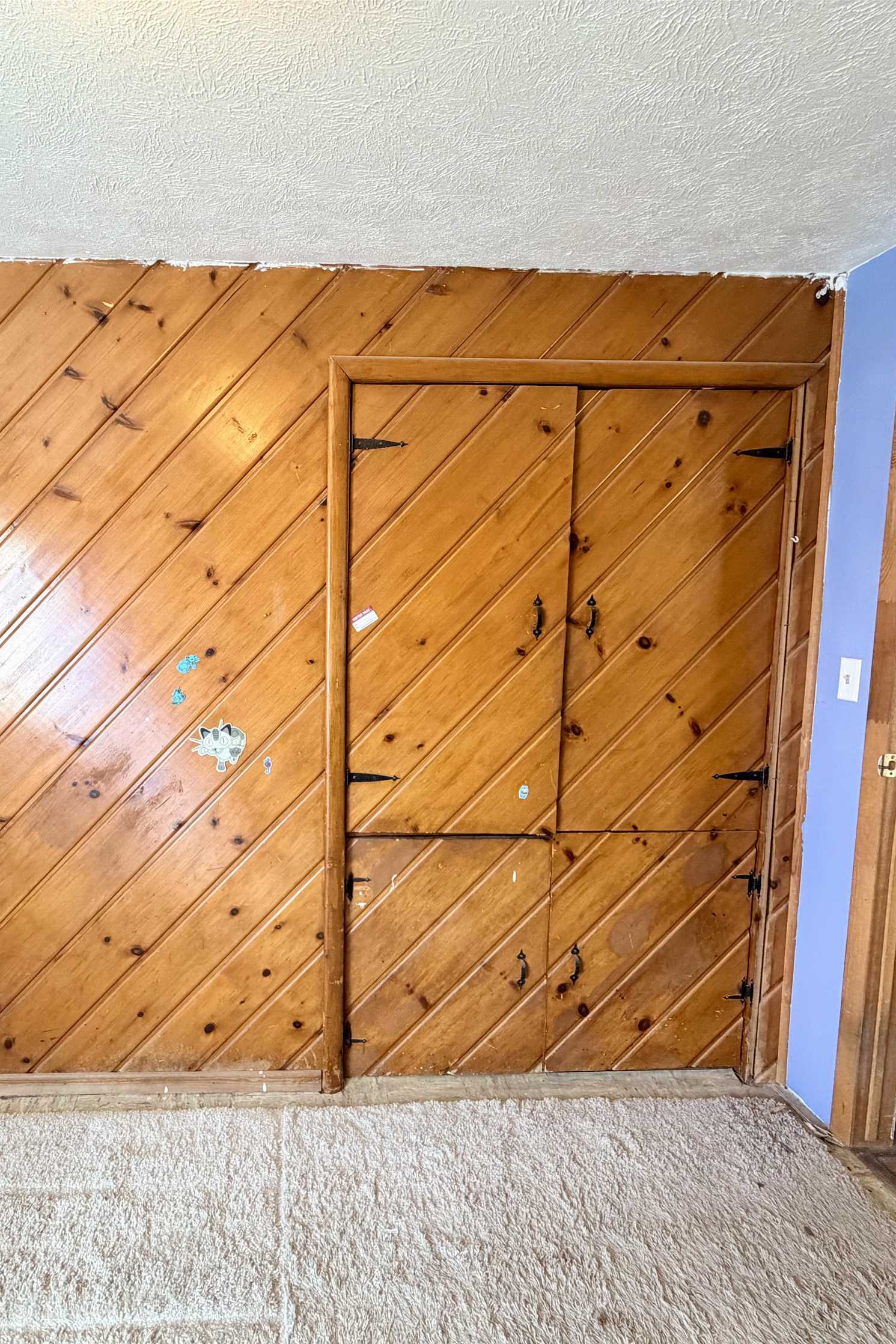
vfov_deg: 84.0
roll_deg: -0.4
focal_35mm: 20
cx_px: 317
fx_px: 747
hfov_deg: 60.8
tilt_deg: -7.5
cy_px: 692
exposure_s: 1/120
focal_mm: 2.22
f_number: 2.2
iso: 320
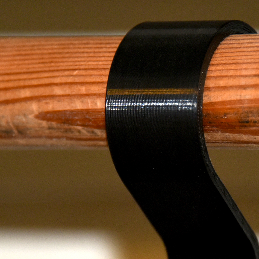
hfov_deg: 3.0
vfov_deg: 3.0
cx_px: 200
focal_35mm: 592
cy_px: 189
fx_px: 5011
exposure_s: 1/20
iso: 1600
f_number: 5.6
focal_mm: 250
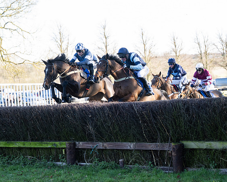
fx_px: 592
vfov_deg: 17.4
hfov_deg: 21.7
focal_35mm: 88
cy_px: 89
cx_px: 119
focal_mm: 70
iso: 800
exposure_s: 1/1250
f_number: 2.8
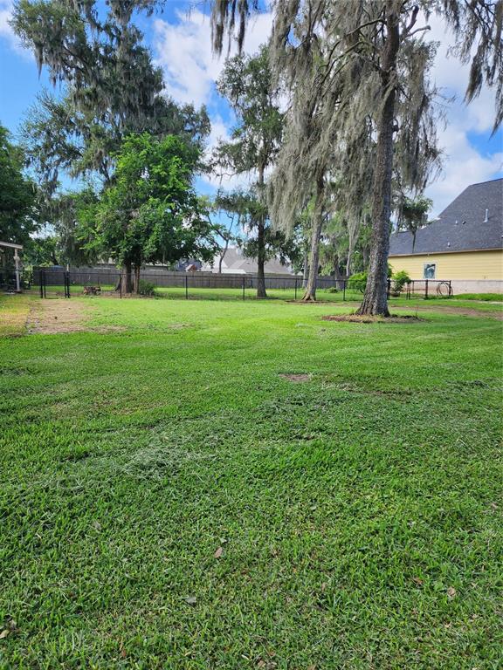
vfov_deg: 73.9
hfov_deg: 58.9
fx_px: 446
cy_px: 335
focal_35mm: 23
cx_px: 252
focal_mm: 6.4
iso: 12
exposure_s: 1/300
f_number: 1.8
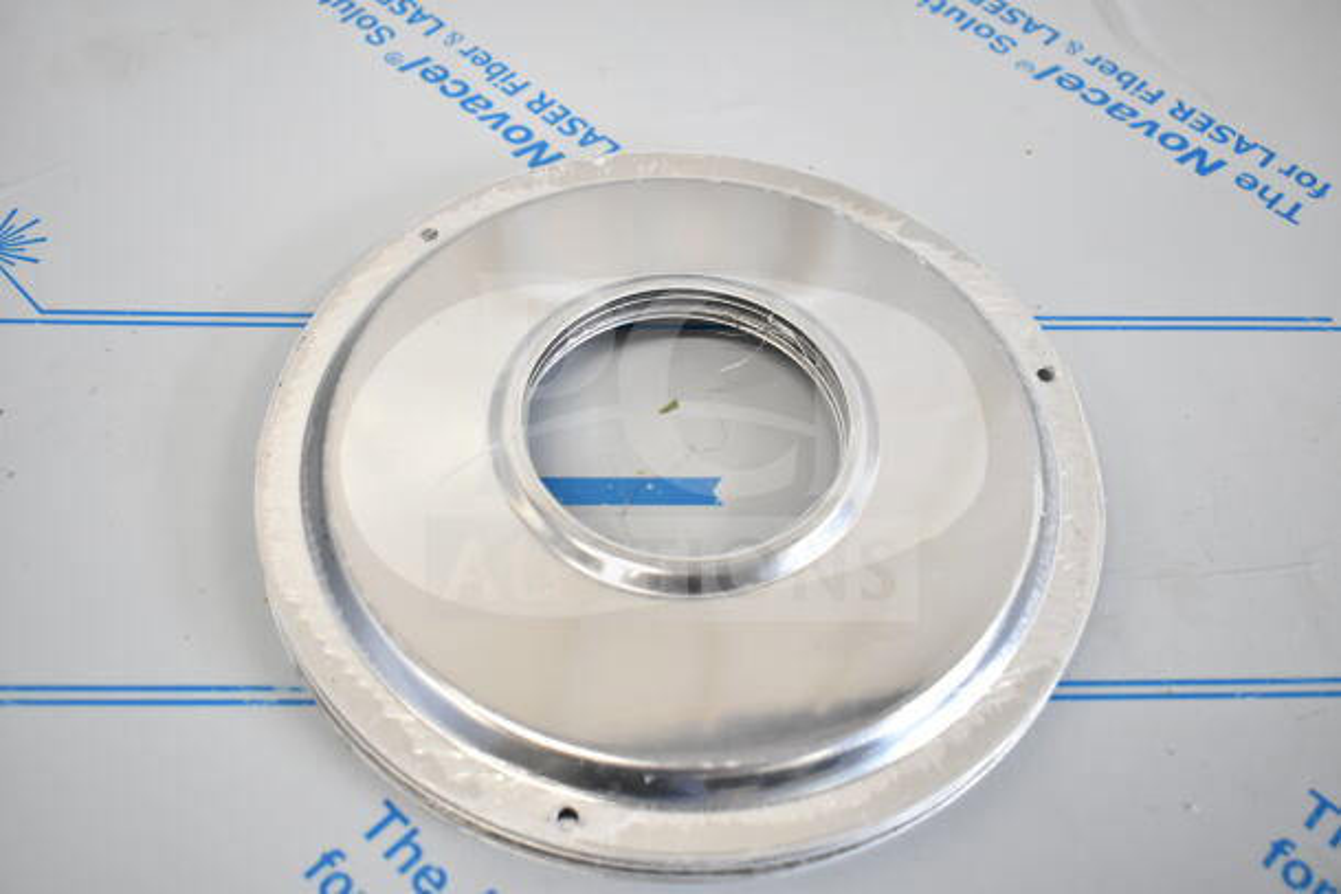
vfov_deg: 35.5
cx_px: 670
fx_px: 1397
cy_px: 447
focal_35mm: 38
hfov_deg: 51.3
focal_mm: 25
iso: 1600
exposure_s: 1/80
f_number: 4.5
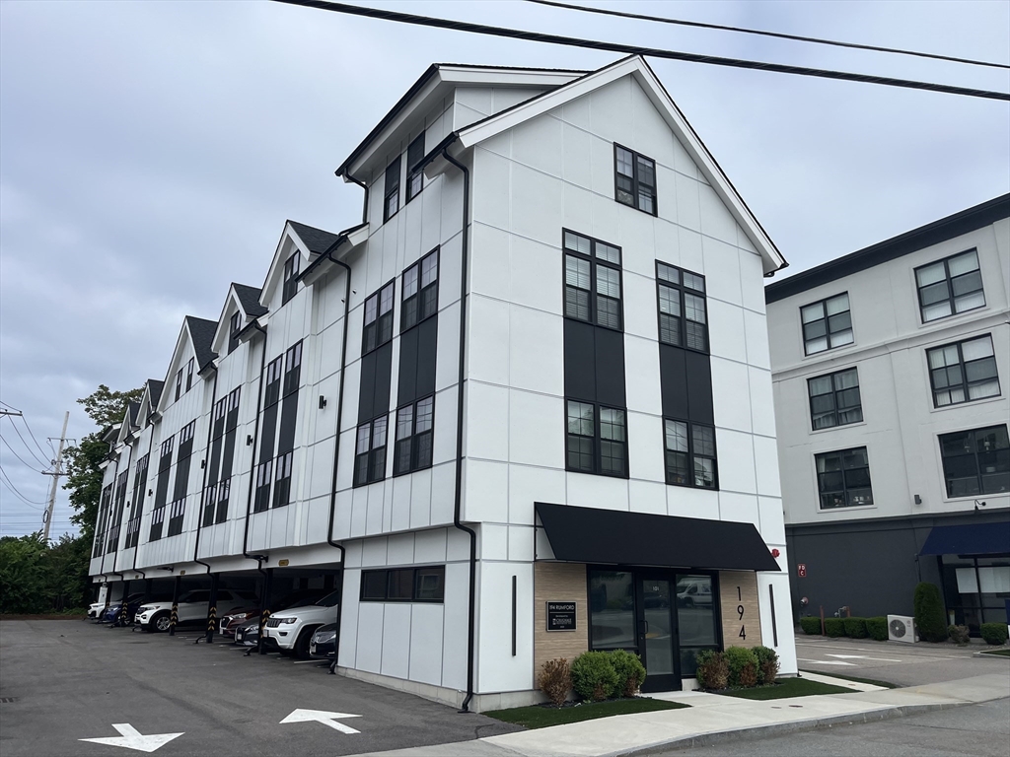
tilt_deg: +14.9
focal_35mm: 26
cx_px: 505
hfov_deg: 67.3
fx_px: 759
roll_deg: +0.2
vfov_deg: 53.1
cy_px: 378
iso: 50
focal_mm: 5.1
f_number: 1.6
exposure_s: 1/4484
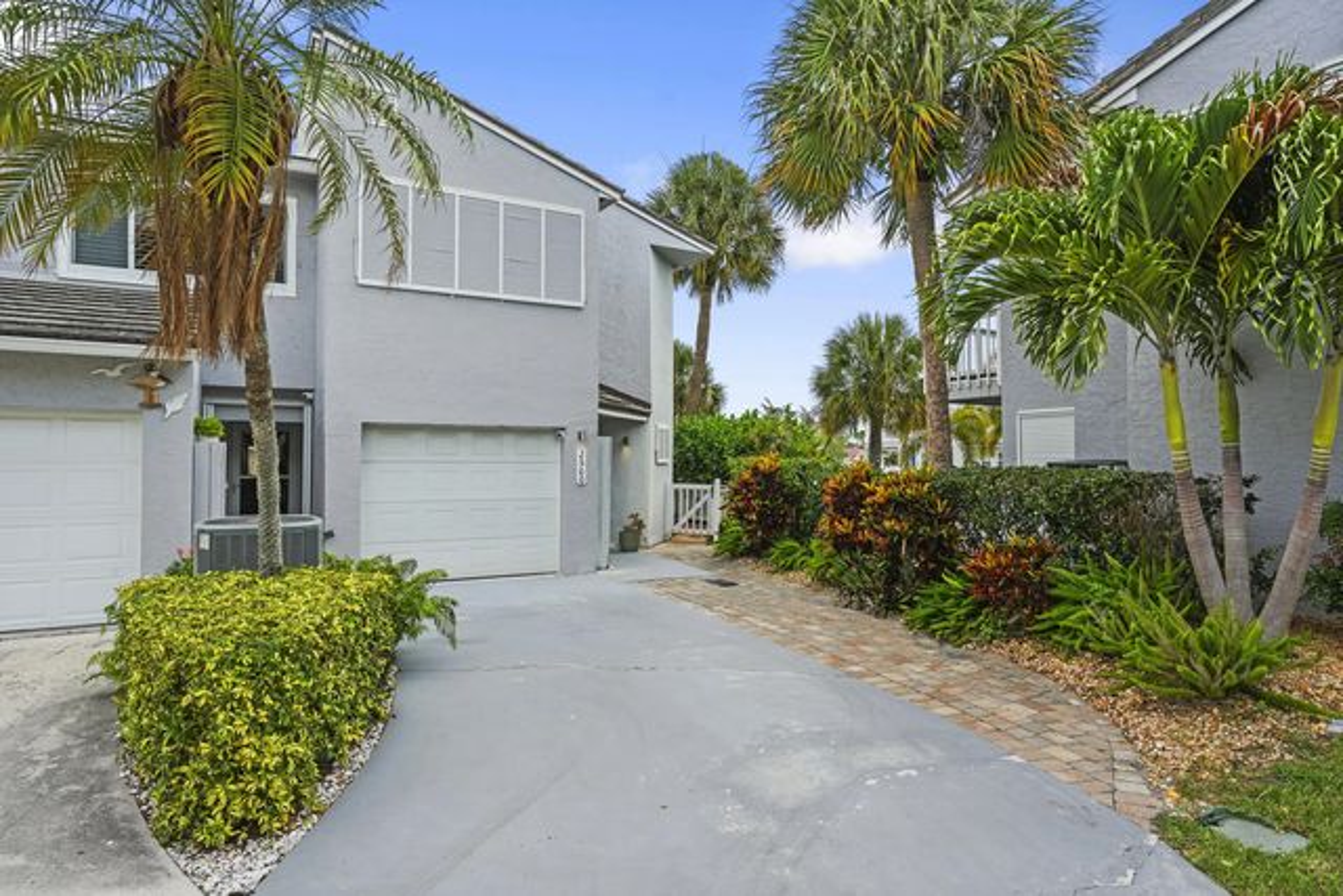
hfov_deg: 81.2
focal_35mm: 21
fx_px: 784
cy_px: 448
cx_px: 672
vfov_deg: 59.5
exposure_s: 1/30
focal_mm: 21
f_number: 10
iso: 125
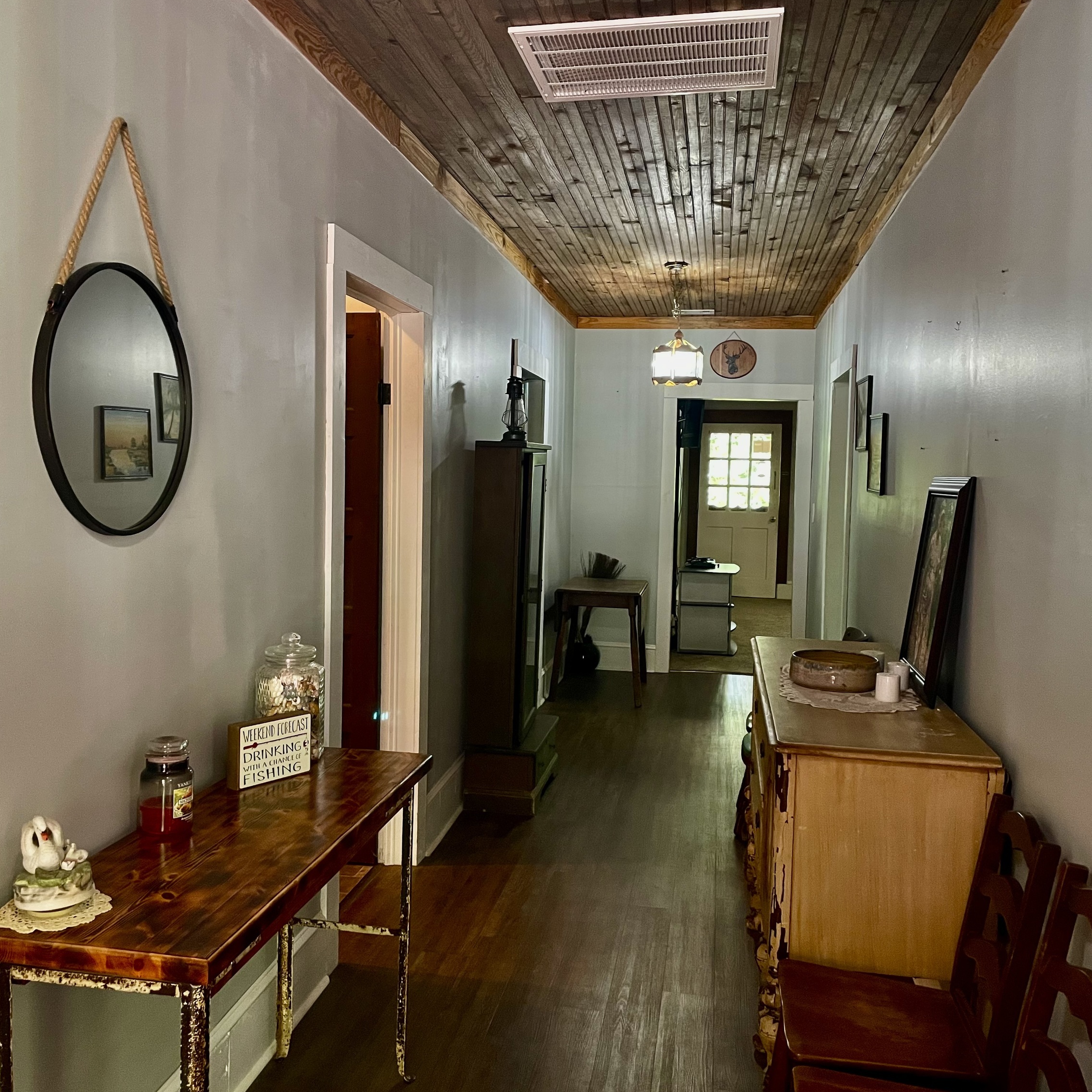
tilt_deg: -3.7
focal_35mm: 31
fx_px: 1106
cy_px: 547
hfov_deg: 52.5
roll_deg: -1.7
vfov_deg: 52.5
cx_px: 545
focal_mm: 4.2
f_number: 1.6
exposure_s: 1/60
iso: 500
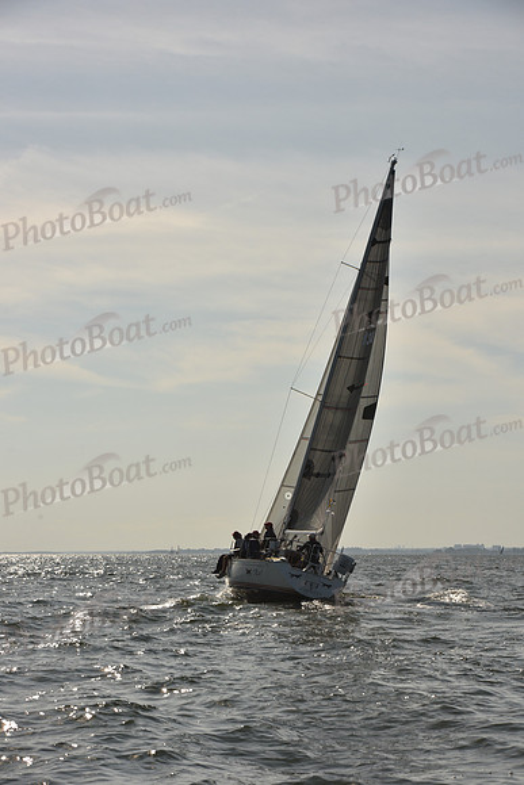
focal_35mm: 90
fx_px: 1964
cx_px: 262
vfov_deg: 22.6
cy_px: 392
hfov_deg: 15.2
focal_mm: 90
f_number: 10
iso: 250
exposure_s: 1/640
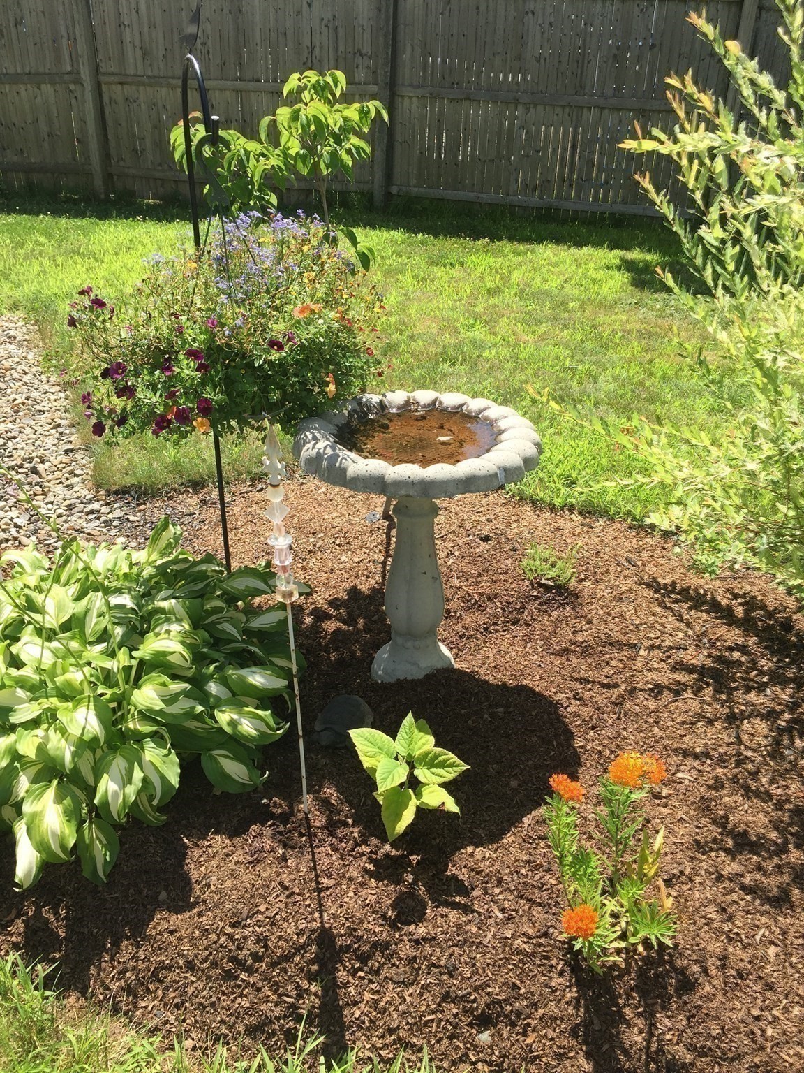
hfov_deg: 48.2
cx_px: 402
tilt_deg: -29.1
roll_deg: +2.0
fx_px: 898
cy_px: 536
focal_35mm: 29
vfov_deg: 61.7
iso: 32
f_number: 2.2
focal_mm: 4.15
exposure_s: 1/989
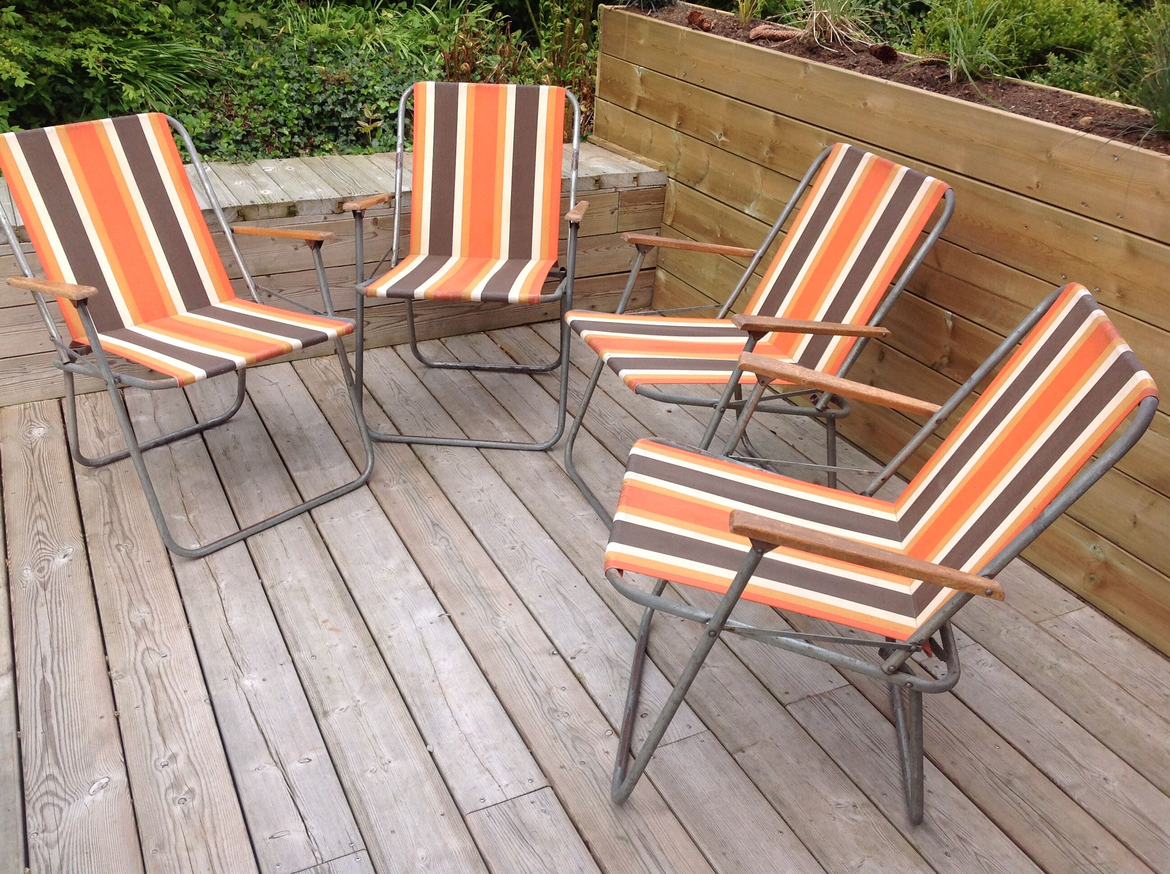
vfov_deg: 40.6
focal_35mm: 35
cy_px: 437
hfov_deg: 52.7
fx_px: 1181
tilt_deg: -26.6
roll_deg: -2.3
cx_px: 585
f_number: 2.4
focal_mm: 4.28
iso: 50
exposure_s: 1/840
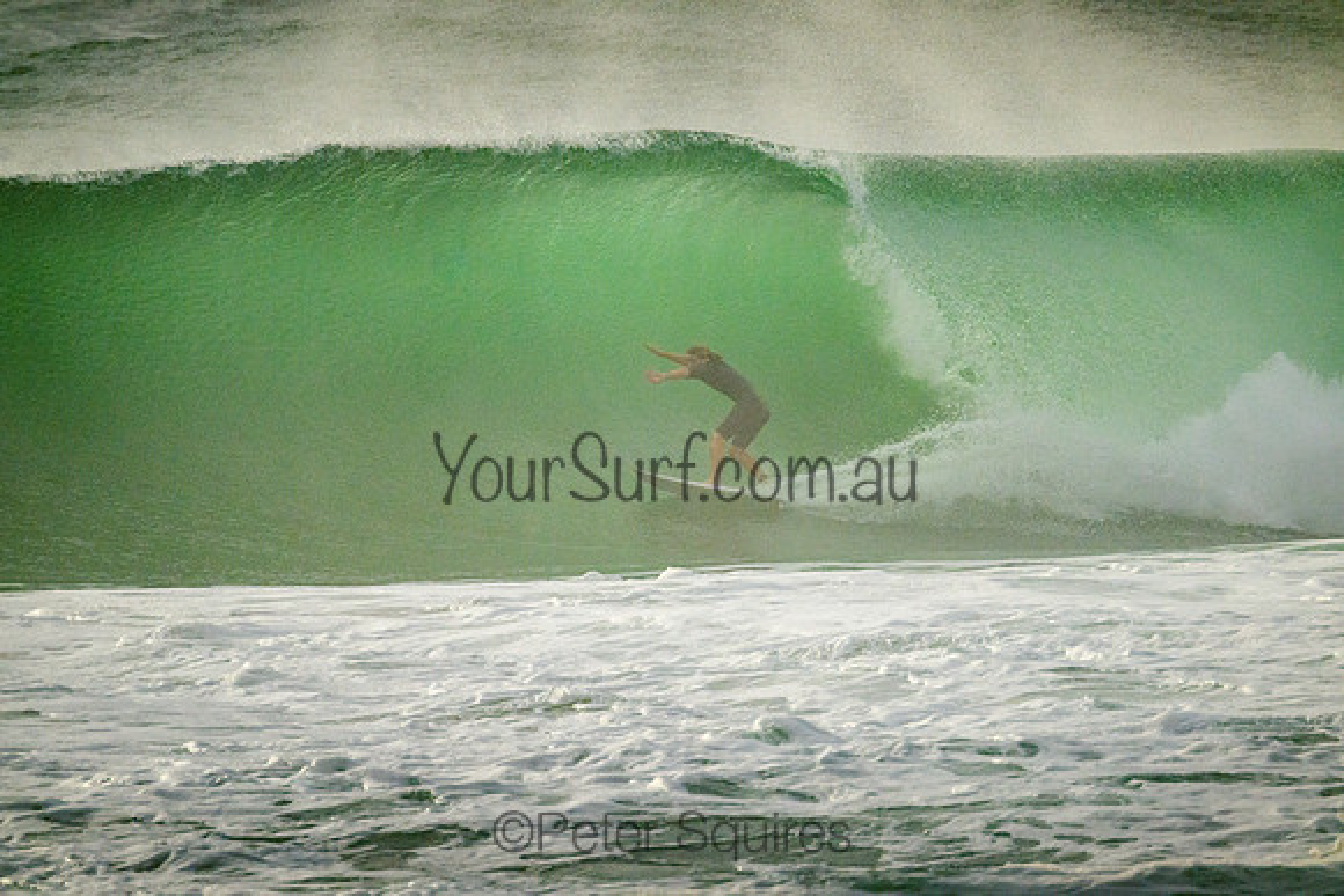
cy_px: 448
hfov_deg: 2.6
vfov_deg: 1.7
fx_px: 29872
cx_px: 672
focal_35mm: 800
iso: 3200
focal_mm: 800
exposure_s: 1/8000
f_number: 11
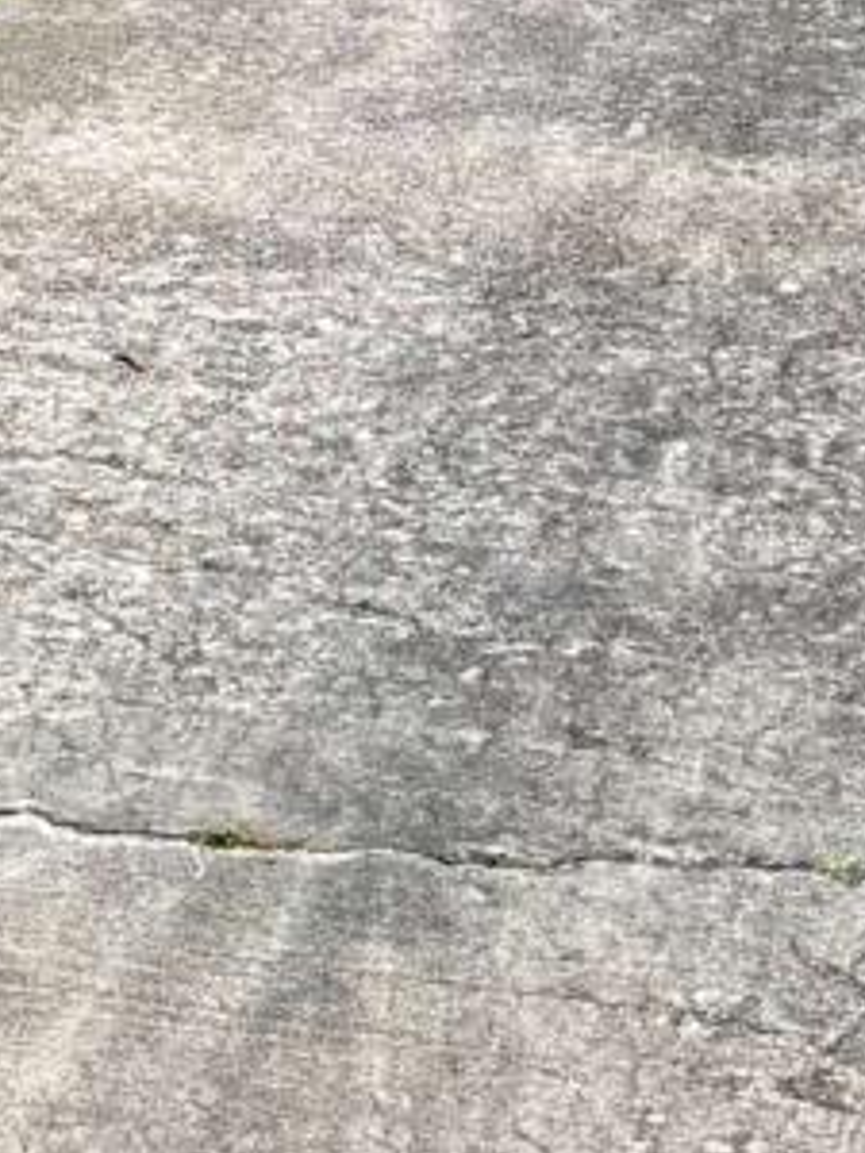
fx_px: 4265
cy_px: -1115
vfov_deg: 13.4
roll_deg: -0.6
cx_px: 0
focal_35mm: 128
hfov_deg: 11.5
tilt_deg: +4.8
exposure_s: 1/1156
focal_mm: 6.76
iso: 100
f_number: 1.78
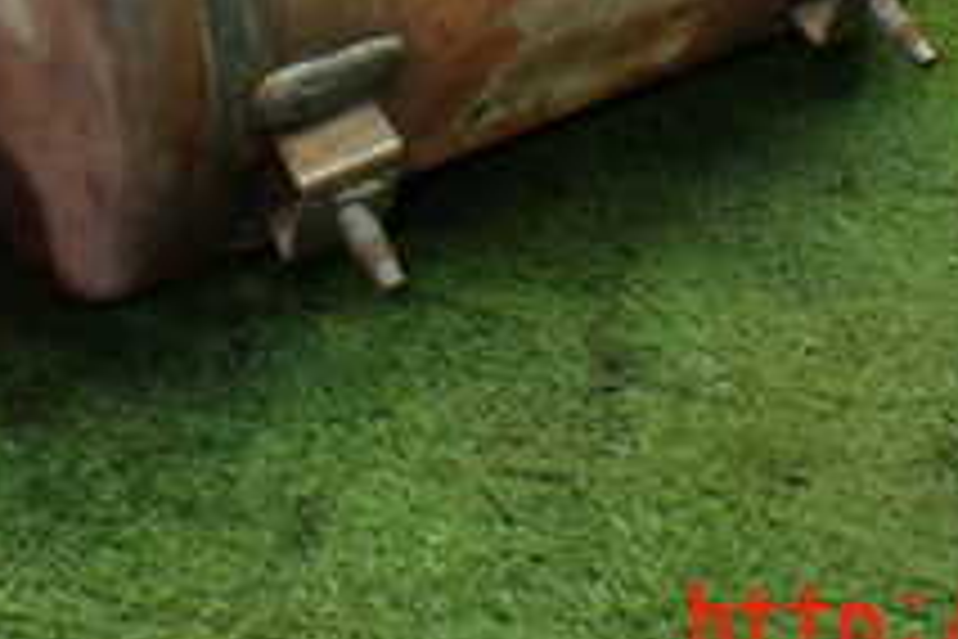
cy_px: -328
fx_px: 2342
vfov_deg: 14.5
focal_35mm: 88
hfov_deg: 23.1
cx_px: 355
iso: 640
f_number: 2.3
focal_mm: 5.4
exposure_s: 1/125
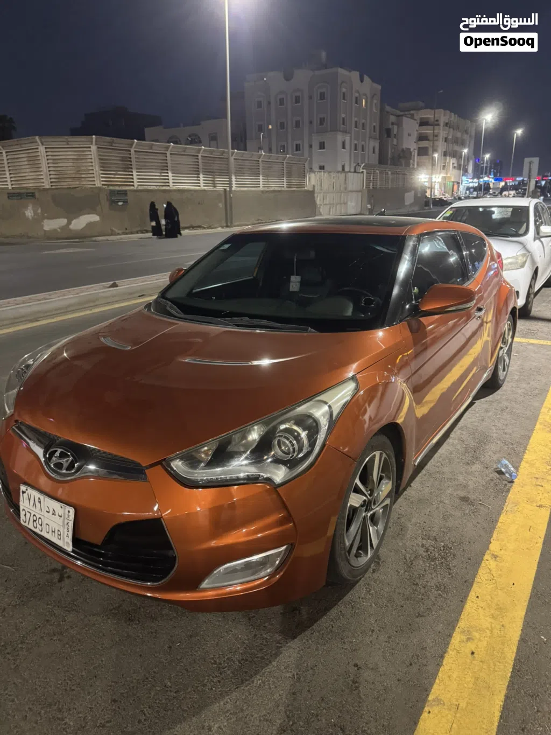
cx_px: 276
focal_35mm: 24
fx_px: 509
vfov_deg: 71.6
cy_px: 368
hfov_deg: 56.8
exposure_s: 1/30
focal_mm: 6.76
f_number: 1.78
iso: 800
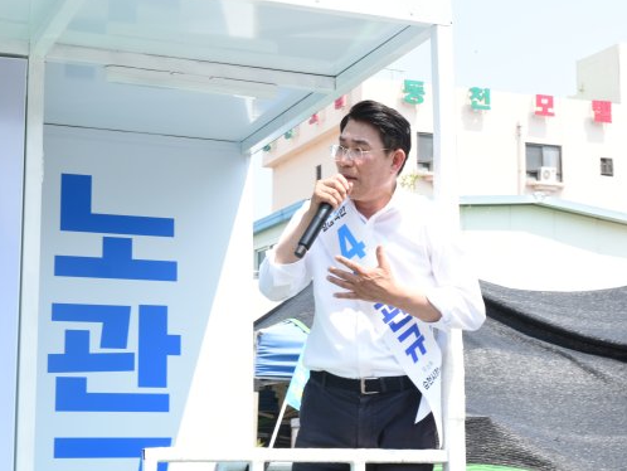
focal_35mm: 77
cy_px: 233
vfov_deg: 19.2
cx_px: 346
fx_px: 1395
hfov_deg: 25.3
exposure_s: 1/60
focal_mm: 70
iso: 500
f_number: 22
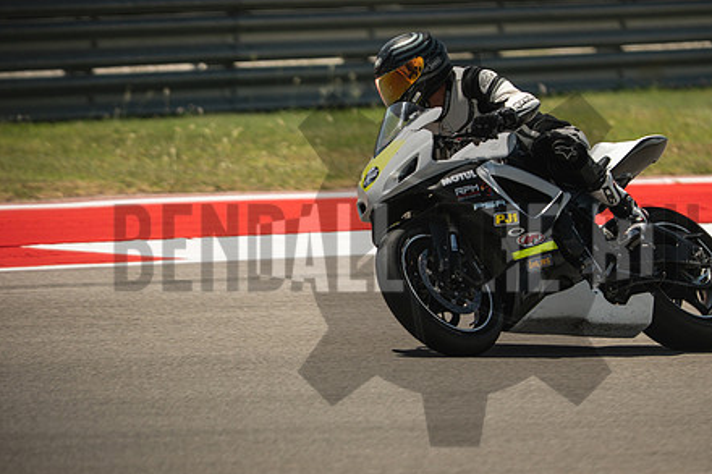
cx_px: 455
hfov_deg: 3.7
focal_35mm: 554
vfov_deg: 2.5
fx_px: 10952
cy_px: 250
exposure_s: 1/2500
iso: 320
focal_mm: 280
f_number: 2.8
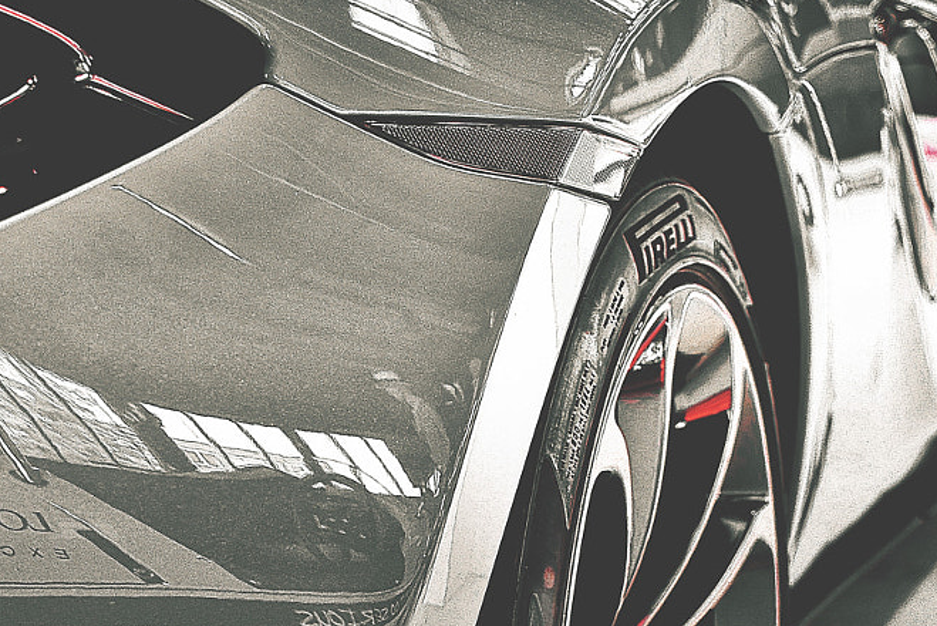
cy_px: 468
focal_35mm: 85
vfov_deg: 16.0
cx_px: 404
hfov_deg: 23.9
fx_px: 2213
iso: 500
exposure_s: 1/40
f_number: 4
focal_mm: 35
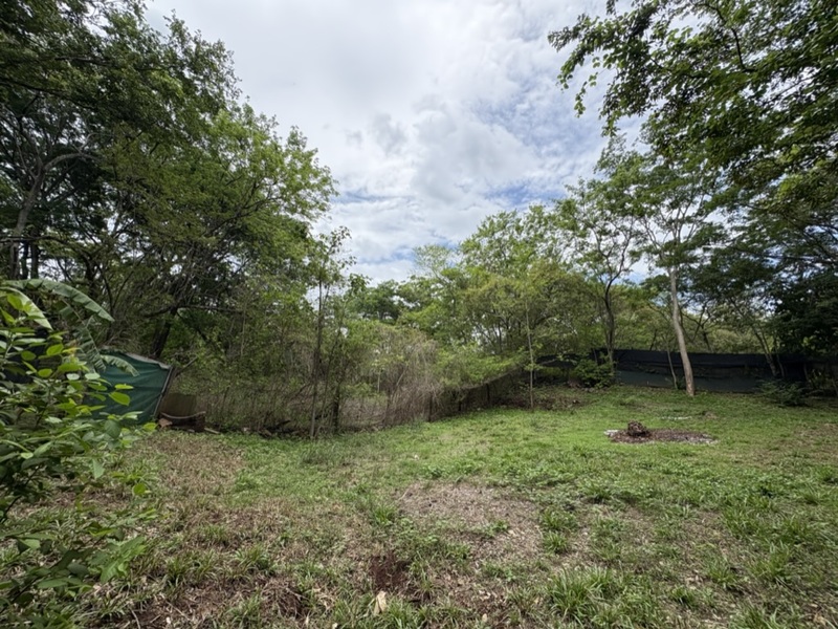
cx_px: 419
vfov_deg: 85.7
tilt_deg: +15.0
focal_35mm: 14
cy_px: 314
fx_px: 339
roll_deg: +0.0
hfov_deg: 102.1
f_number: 2.2
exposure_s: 1/1748
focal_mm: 2.22
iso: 50
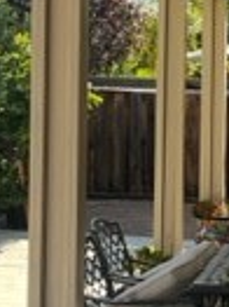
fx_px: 1122
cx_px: 159
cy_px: 127
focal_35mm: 127
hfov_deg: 11.6
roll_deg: -0.6
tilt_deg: -2.0
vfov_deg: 15.5
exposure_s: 1/615
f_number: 1.6
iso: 50
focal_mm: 5.1
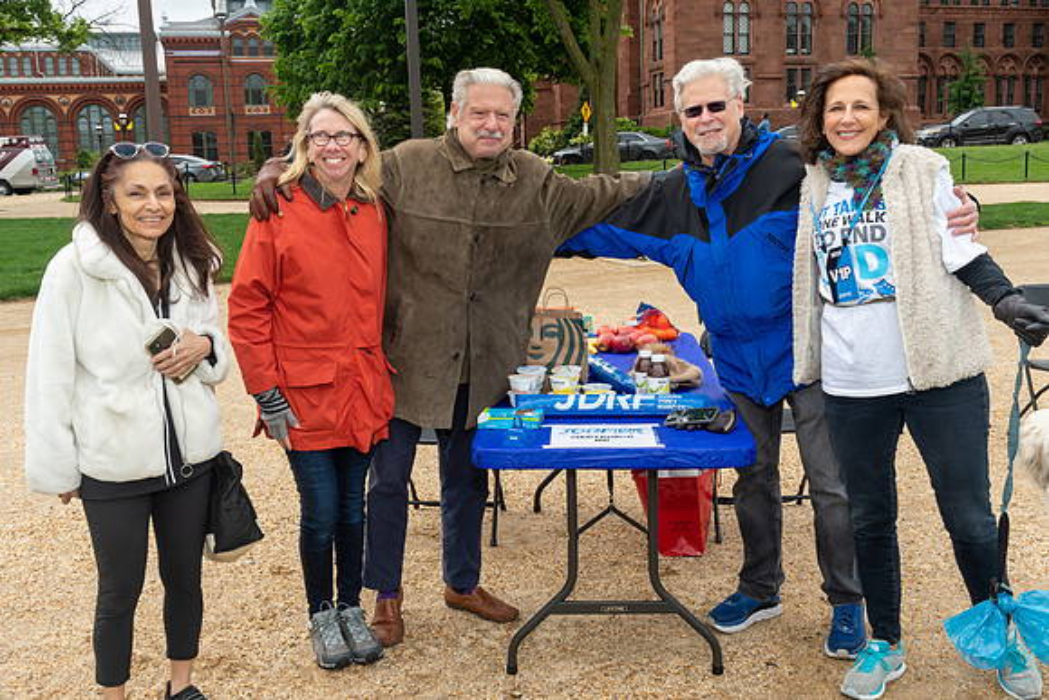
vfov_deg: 36.5
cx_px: 527
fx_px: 1061
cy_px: 358
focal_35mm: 36
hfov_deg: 52.6
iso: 250
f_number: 8
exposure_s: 1/250
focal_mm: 19
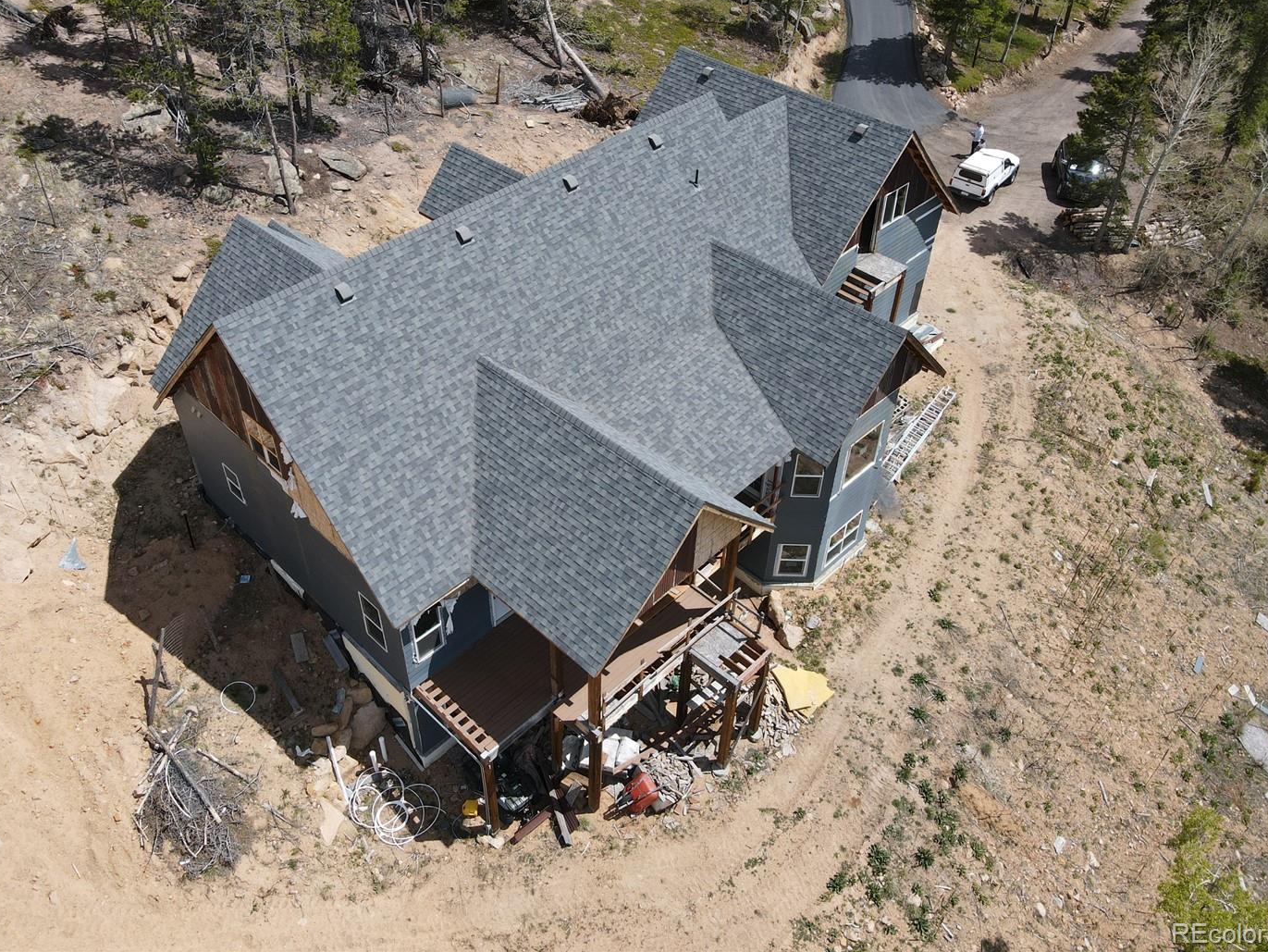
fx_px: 1026
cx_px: 582
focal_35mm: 28
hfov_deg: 63.3
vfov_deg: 49.6
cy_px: 398
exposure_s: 1/800
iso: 110
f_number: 2.8
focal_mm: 4.5
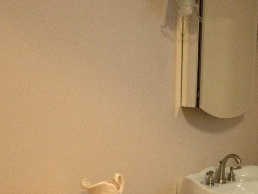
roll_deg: -1.9
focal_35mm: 70
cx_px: 248
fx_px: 522
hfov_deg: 26.5
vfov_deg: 20.6
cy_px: 170
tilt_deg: -11.2
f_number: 2.4
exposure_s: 1/20
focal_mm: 4.12
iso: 320
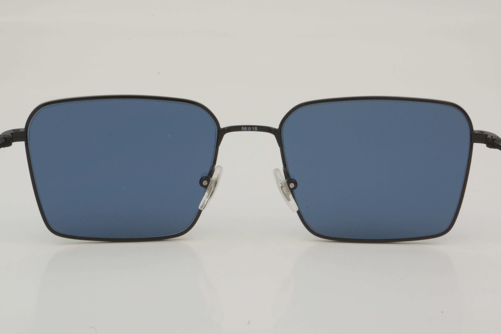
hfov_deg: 24.6
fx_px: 1148
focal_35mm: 82
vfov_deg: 16.6
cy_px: 167
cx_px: 250
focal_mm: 55
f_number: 32
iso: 100
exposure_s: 1/3
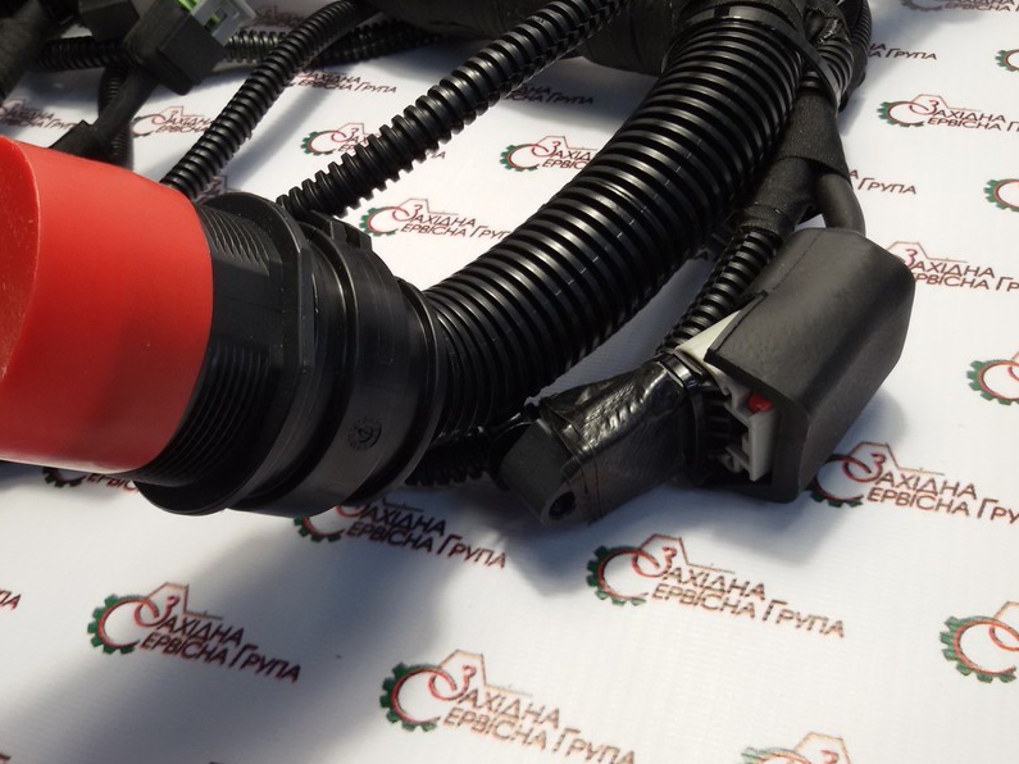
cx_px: 422
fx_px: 1148
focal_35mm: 39
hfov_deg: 47.7
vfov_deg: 36.8
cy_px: 405
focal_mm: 2.93
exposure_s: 1/33
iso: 40
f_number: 2.4
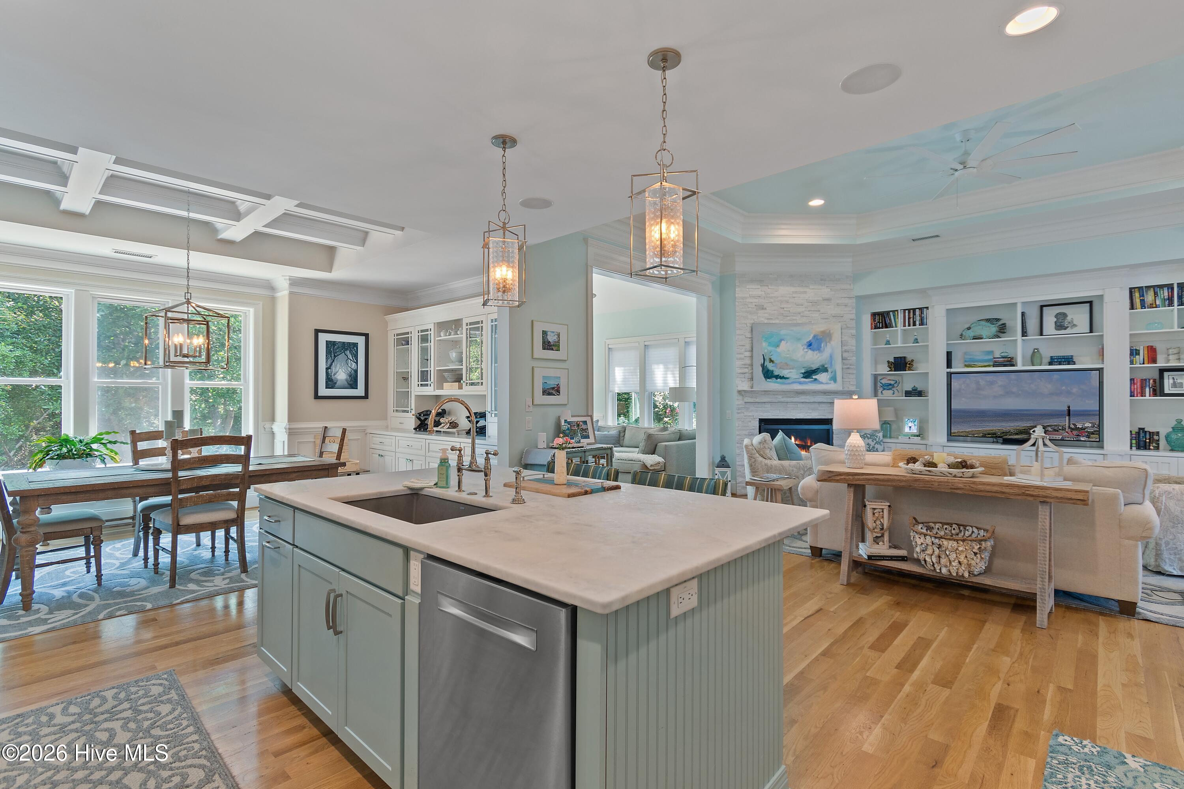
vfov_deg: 73.7
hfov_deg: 96.7
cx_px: 592
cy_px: 394
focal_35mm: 16
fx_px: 526
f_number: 4.8
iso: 100
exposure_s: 1/2.5
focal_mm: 11
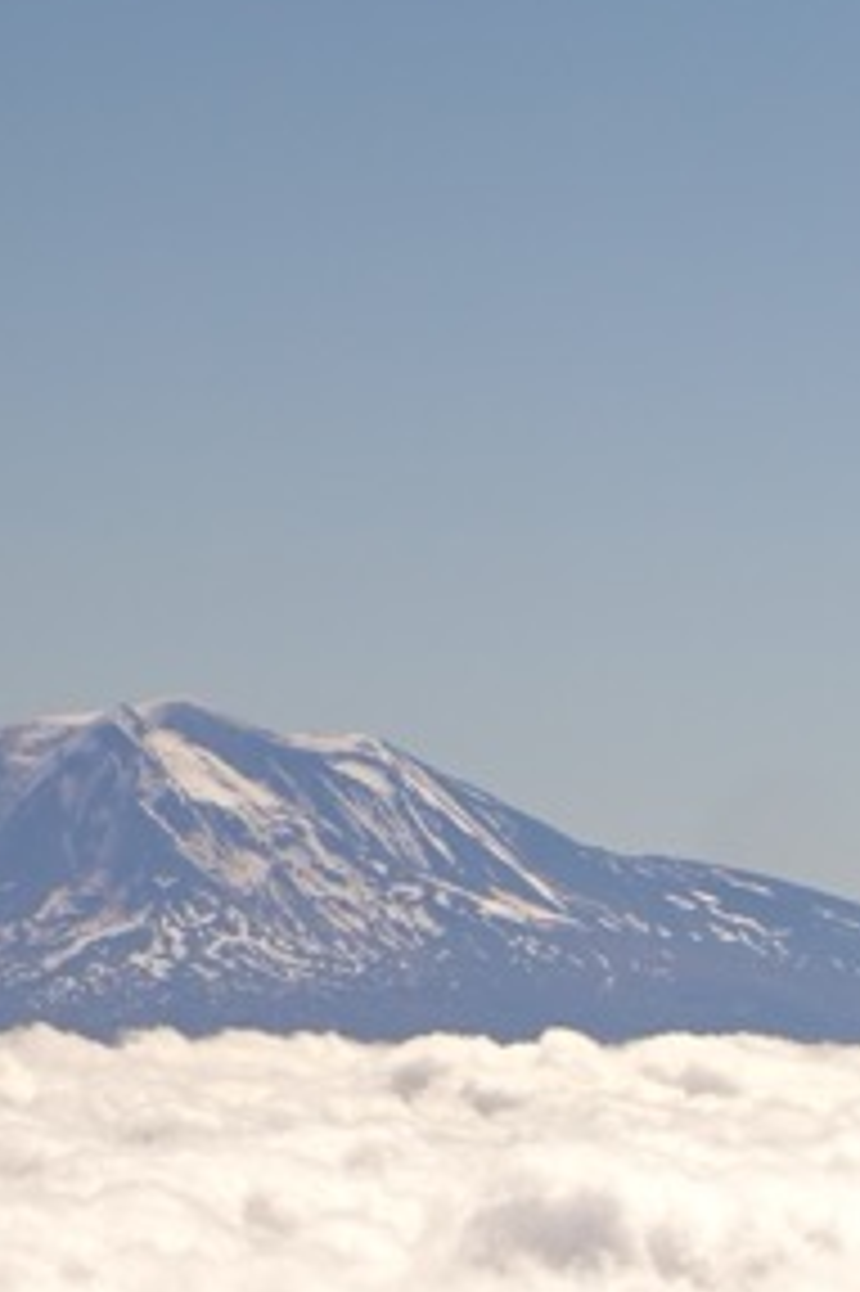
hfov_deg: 4.9
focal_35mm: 278
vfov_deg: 7.4
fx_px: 9957
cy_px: 734
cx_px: 266
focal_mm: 59
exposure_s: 1/4000
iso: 100
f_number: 4
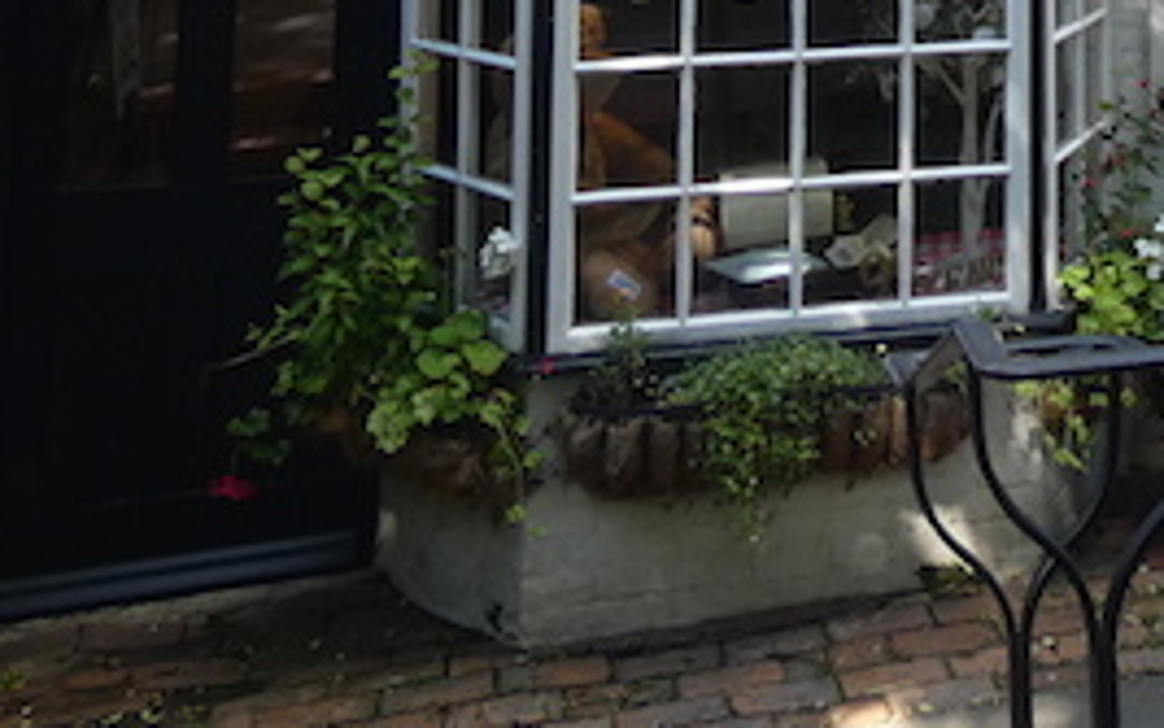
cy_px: -440
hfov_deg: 32.8
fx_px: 1840
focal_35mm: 58
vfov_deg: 19.0
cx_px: 1107
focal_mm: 3.6
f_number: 2.8
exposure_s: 1/200
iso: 80
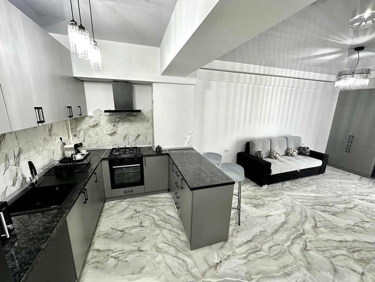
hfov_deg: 102.1
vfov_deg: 85.7
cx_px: 188
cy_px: 141
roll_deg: -1.2
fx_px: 152
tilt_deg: -12.6
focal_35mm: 14
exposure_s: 1/50
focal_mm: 2.22
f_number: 2.2
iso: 160
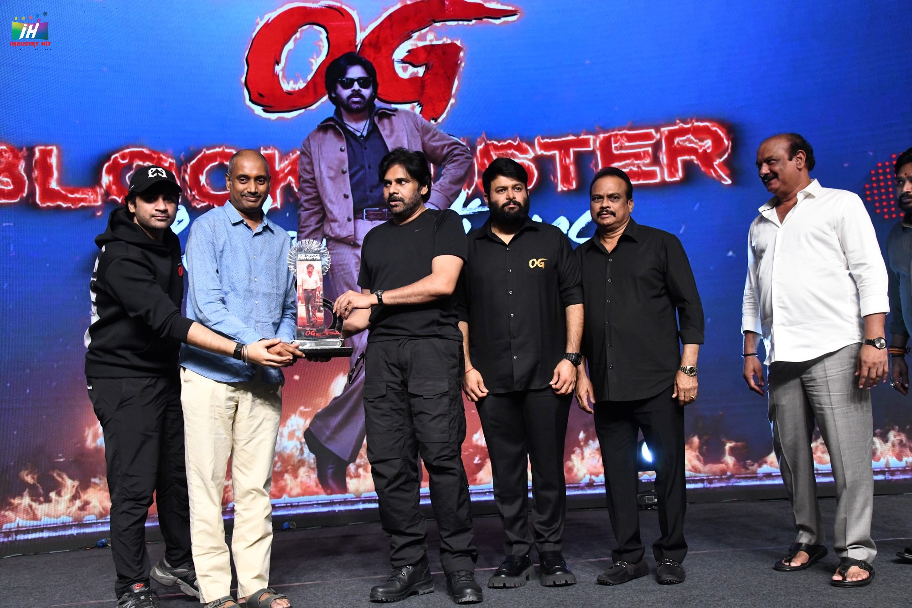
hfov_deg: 54.4
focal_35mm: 35
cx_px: 456
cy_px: 304
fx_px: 887
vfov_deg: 37.8
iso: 5000
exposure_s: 1/250
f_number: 8
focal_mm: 35
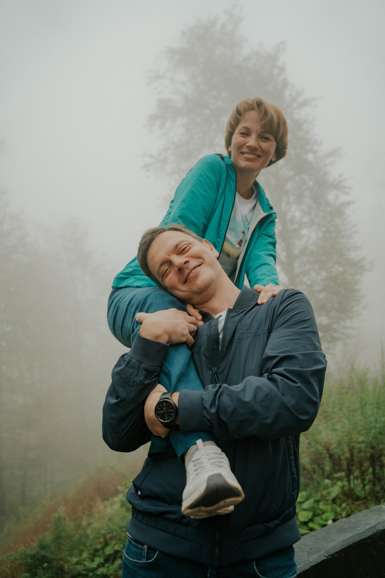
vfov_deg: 65.5
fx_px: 449
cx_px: 192
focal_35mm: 28
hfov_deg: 46.4
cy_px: 289
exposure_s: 1/100
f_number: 3.5
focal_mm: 28
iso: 320
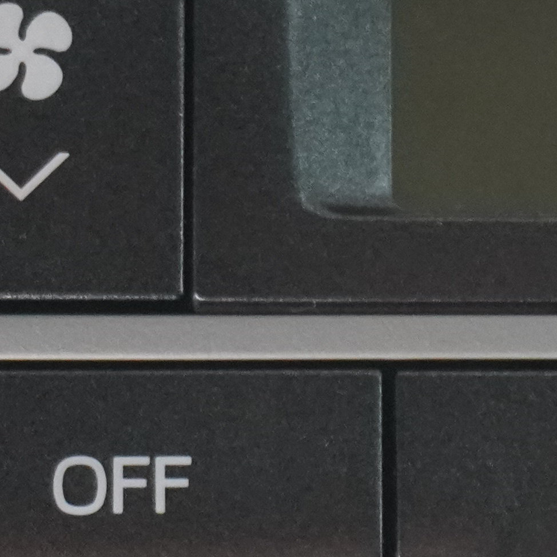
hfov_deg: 7.8
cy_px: 180
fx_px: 4023
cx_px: 791
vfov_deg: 7.9
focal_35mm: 221
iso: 4000
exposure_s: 1/60
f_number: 5
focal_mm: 33
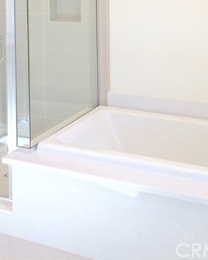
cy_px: 13
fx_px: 416
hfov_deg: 28.1
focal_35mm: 54
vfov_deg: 32.5
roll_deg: +1.5
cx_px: 95
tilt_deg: -5.0
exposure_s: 1/120
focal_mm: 4.15
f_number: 2.2
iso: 40
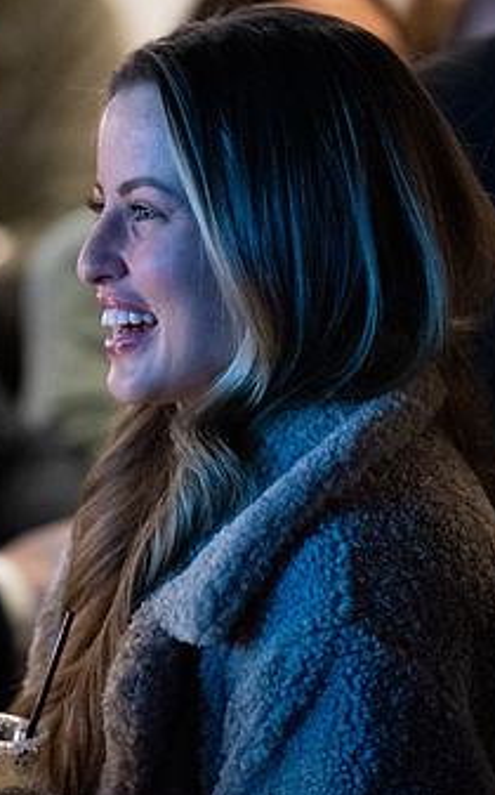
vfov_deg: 4.4
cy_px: 326
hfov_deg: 2.7
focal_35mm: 478
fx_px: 10340
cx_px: 42
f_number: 2.8
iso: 6400
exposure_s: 1/40
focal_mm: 200
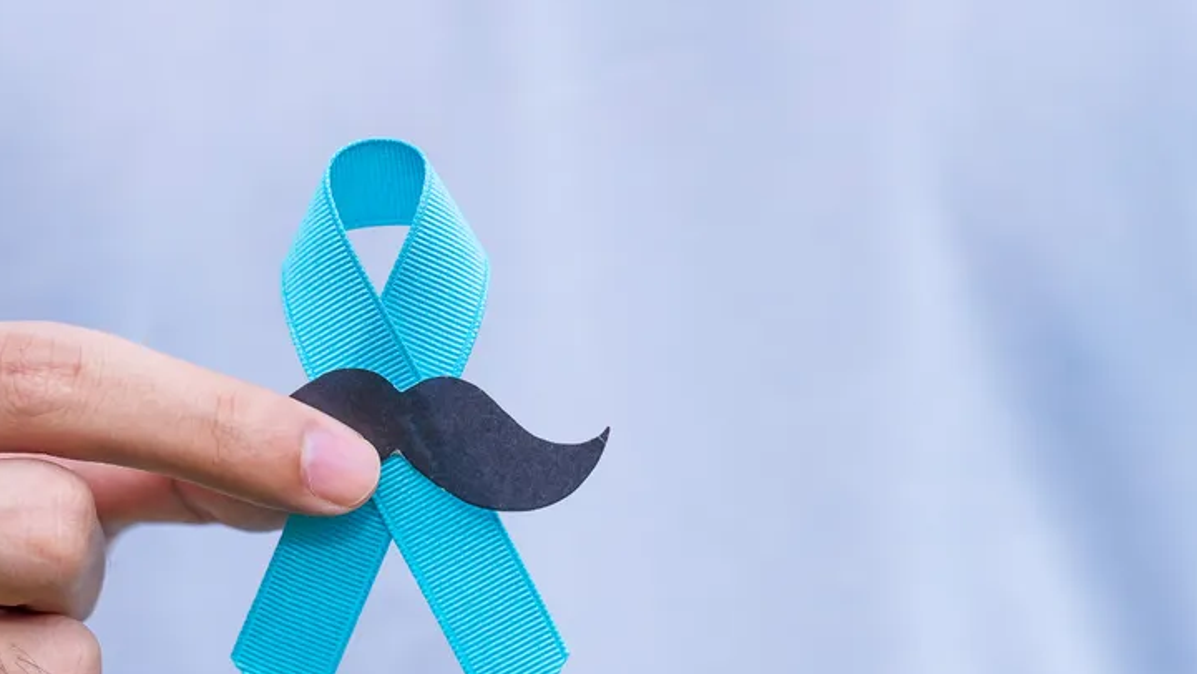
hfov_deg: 17.5
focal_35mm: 122
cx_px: 422
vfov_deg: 9.9
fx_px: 3873
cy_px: 474
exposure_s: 1/2200
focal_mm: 56
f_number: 2.8
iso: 200
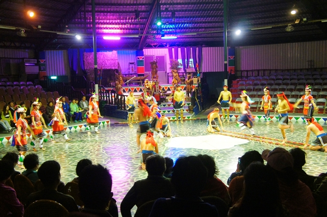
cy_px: 108
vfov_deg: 30.8
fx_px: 395
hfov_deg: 45.0
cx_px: 164
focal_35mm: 44
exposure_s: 1/20
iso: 1600
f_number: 4
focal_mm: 29
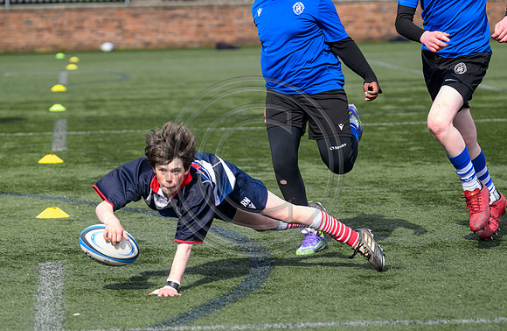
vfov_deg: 8.0
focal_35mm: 169
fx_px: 2365
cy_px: 201
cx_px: 204
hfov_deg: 12.2
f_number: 4
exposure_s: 1/2000
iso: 1000
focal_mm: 140
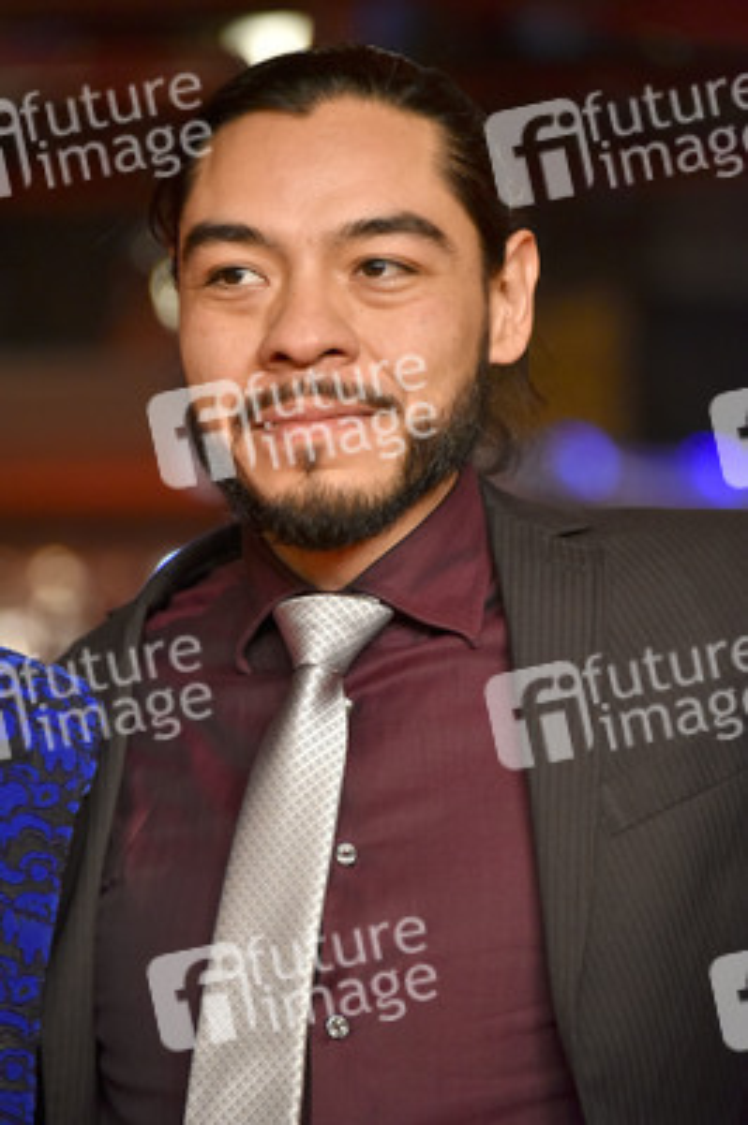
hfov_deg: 5.5
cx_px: 374
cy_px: 562
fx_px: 7805
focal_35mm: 250
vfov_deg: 8.2
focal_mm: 250
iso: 4000
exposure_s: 1/160
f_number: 5.6
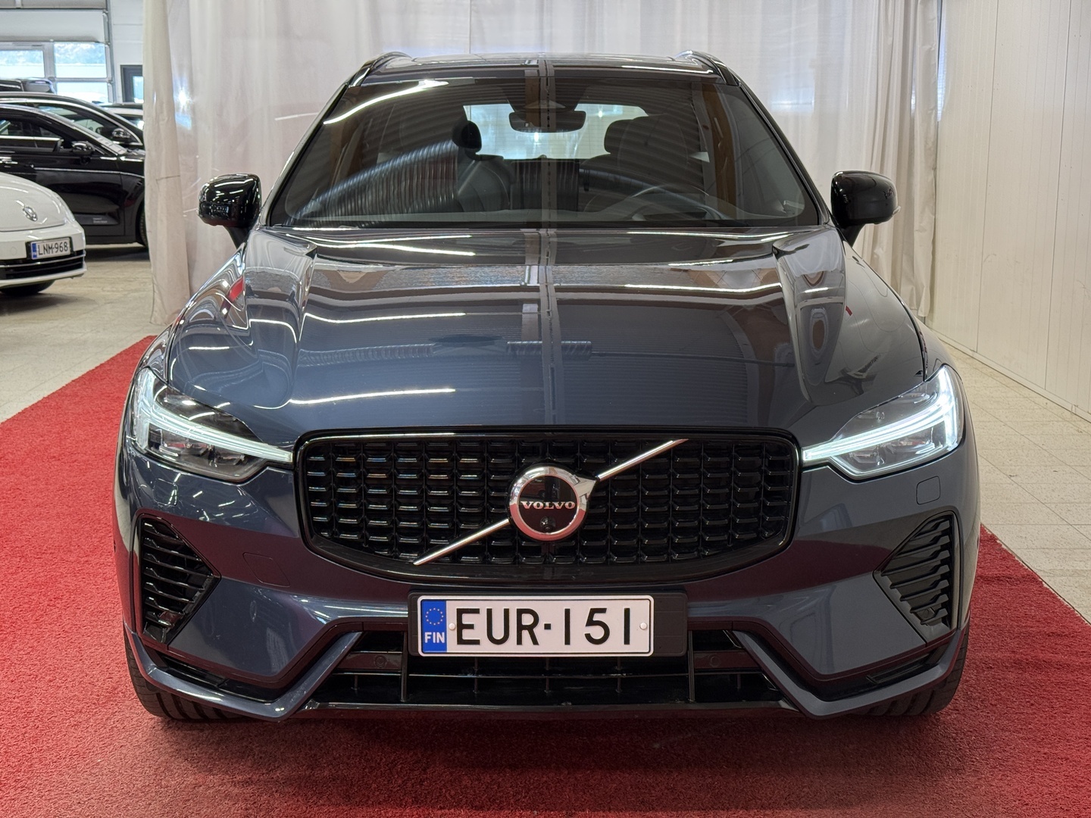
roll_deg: +0.3
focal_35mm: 48
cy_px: 409
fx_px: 1513
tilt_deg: -10.9
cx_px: 546
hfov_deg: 39.7
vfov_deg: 30.3
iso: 100
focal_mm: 6.76
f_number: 1.78
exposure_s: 1/59
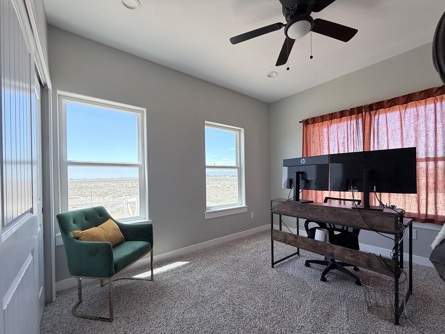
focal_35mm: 15
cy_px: 178
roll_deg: +0.9
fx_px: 193
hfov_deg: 98.2
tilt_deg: -0.1
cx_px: 226
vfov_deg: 81.6
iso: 64
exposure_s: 1/236
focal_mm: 2.22
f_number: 2.2
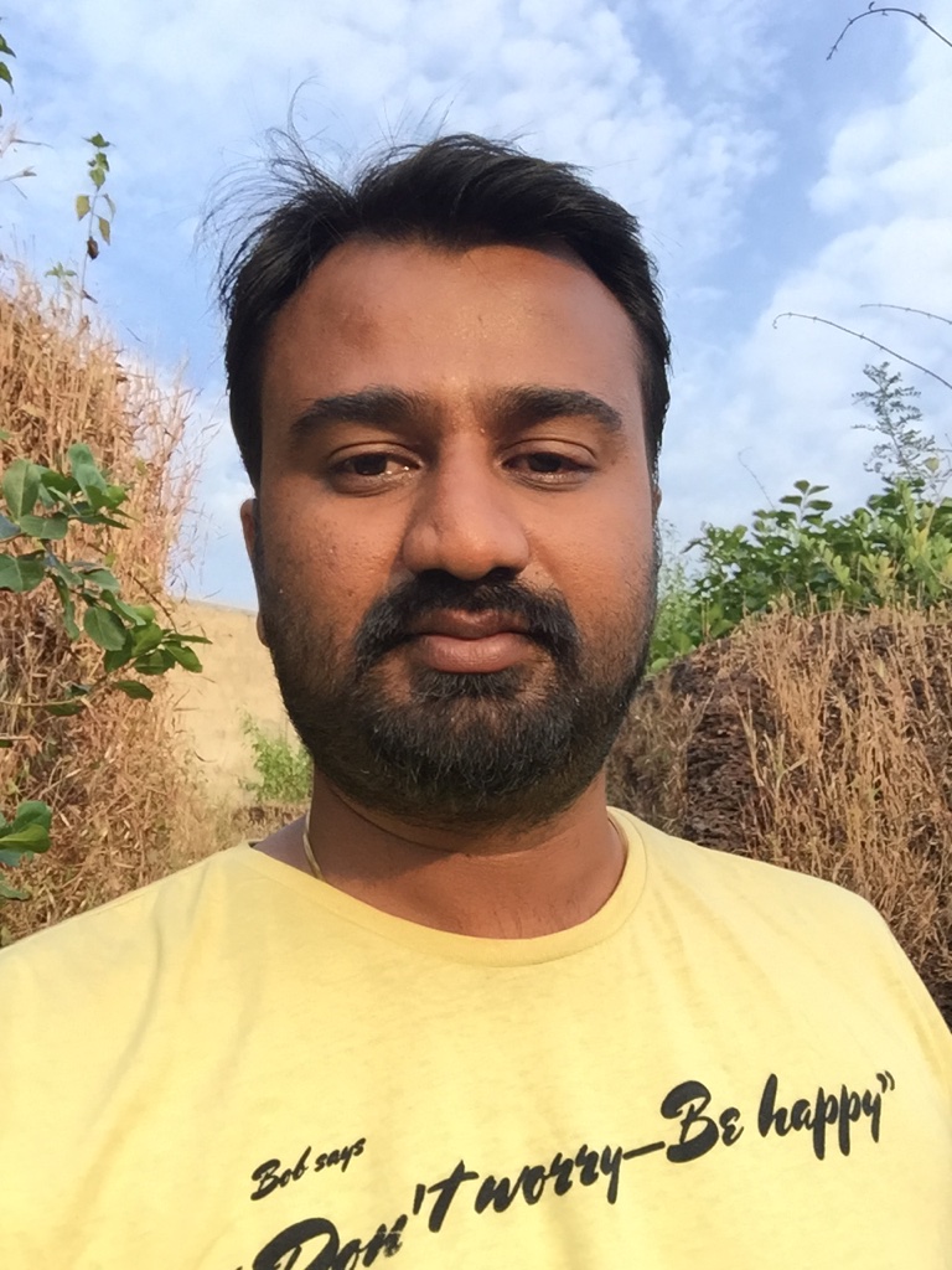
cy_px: 635
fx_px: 1137
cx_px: 476
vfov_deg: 58.4
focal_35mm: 31
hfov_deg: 45.4
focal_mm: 2.65
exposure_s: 1/116
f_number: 2.2
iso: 32
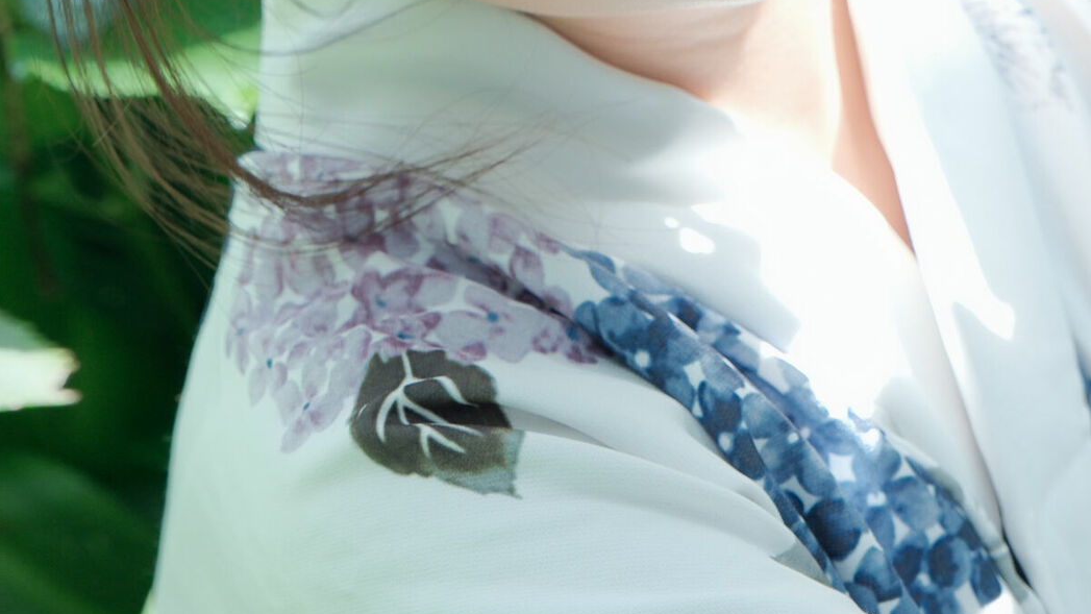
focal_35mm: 145
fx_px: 4195
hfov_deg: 14.8
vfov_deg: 8.3
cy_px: -11
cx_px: 546
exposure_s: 1/200
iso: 800
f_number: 5.6
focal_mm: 61.5
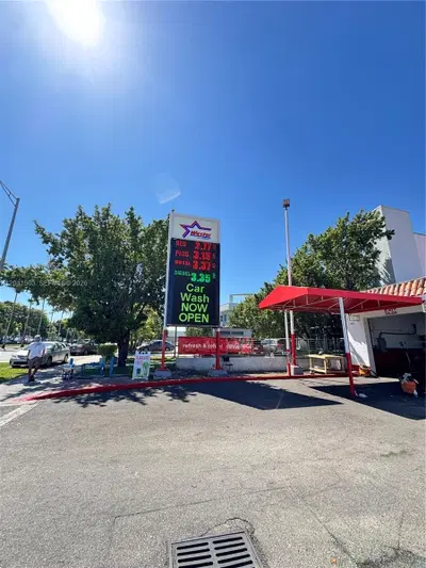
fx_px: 230
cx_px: 213
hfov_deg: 85.7
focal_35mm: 14
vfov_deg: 102.1
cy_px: 284
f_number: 2.2
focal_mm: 2.22
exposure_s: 1/505
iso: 40
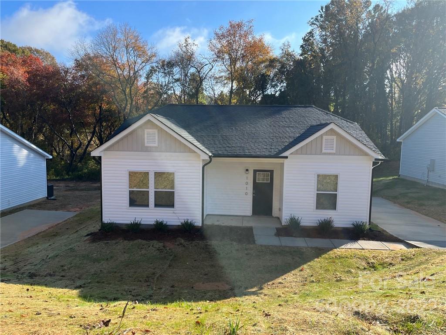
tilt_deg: -6.5
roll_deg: -1.2
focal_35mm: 26
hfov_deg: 67.3
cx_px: 223
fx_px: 335
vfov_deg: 53.1
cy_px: 168
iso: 50
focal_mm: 5.1
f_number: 1.6
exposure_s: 1/1558
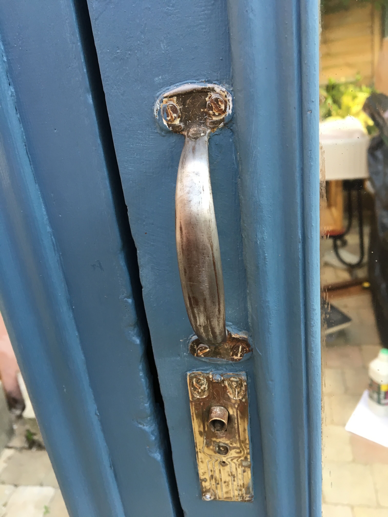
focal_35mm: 29
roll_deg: +7.5
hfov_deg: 48.2
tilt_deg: -22.6
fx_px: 433
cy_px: 258
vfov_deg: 61.7
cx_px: 194
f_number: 2.2
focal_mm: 4.15
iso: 32
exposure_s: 1/33
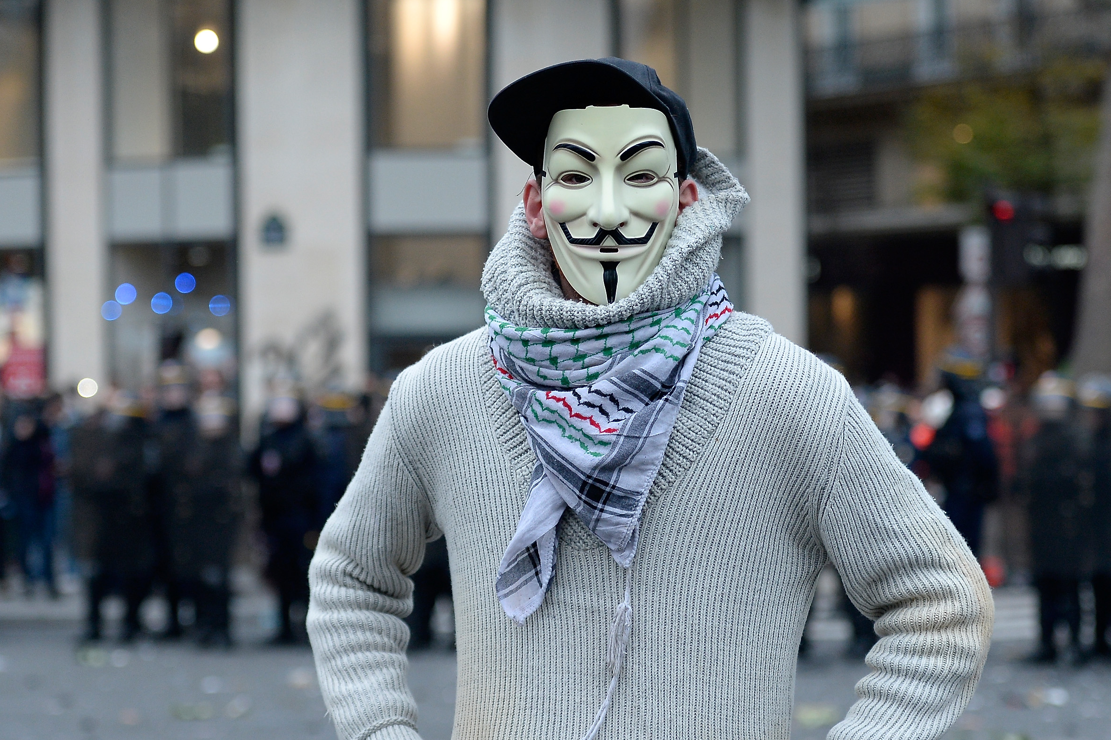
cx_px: 610
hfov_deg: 22.9
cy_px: 413
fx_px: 2745
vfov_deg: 15.3
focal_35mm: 89
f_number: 2.8
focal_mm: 70
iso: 1600
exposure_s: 1/2000
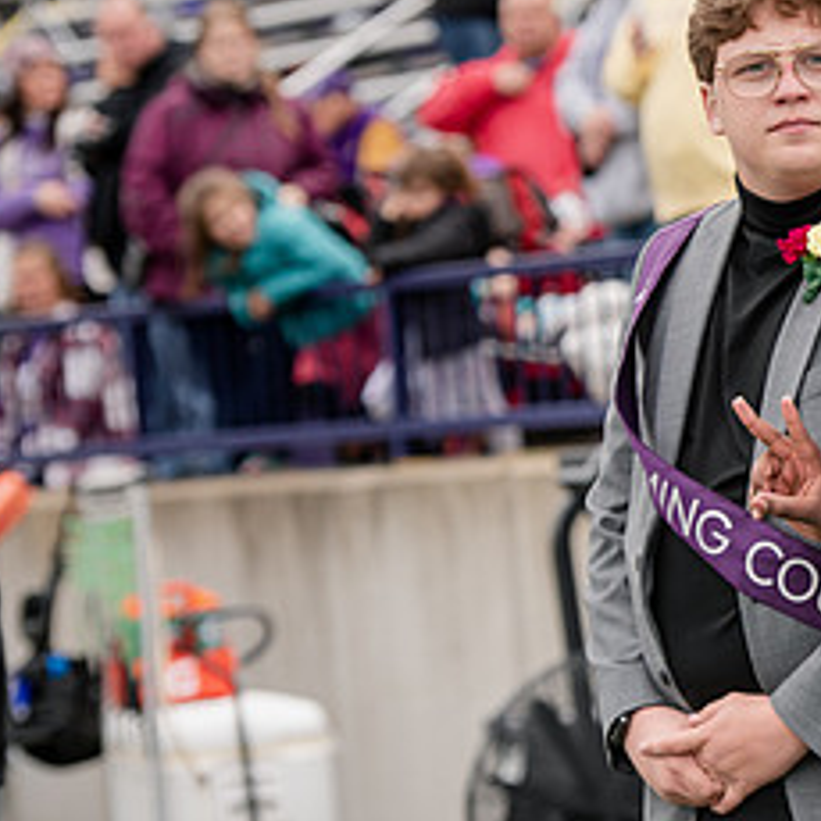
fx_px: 6037
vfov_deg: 7.8
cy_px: 405
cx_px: 953
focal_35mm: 225
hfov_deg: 7.7
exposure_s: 1/1000
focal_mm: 105
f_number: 4
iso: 400
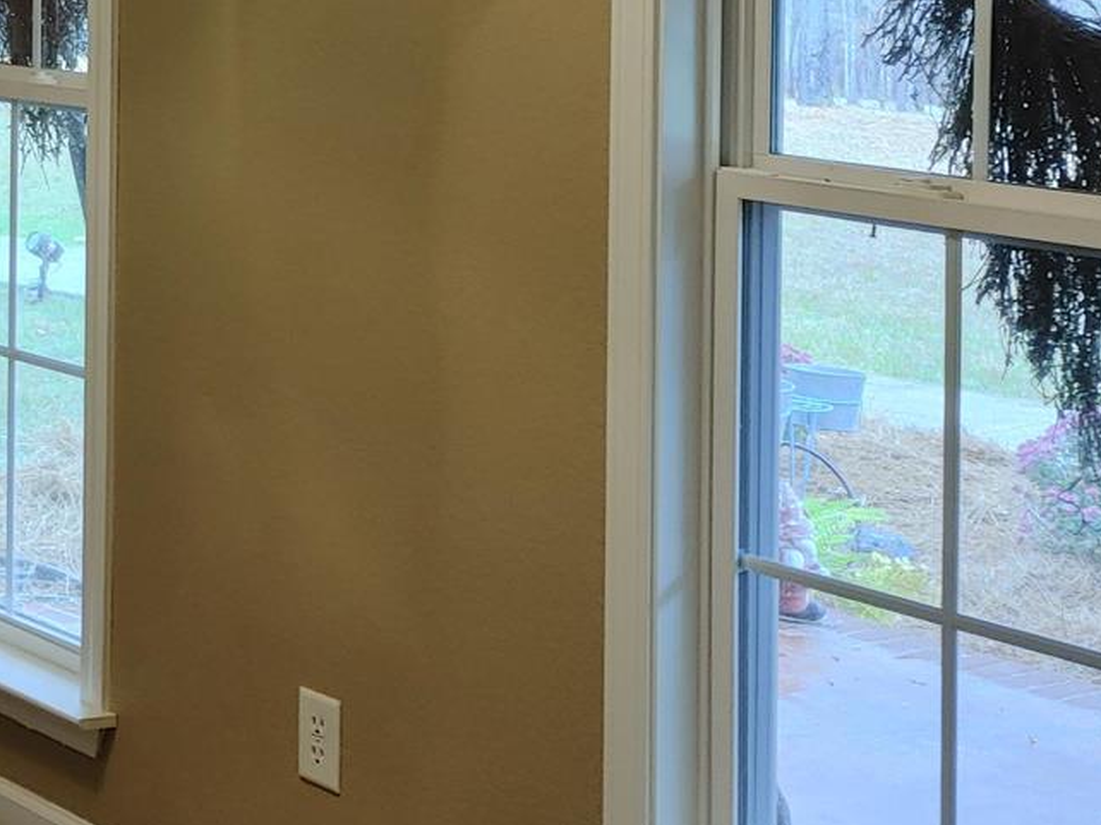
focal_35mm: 83
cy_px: -123
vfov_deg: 17.1
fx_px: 2639
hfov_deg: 21.2
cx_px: -360
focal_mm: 5.58
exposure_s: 1/40
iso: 100
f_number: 1.8
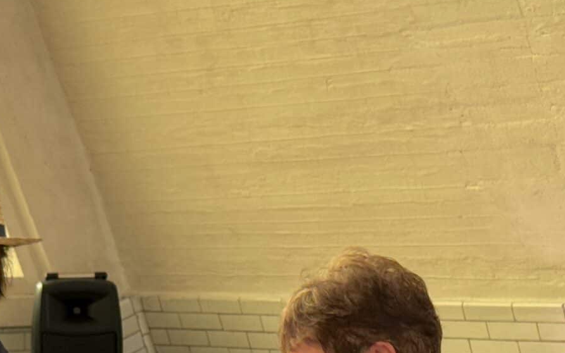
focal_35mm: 146
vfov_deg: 8.9
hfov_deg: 14.3
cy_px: 356
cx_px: 328
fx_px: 2249
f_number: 1.78
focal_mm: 6.76
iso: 100
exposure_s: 1/100
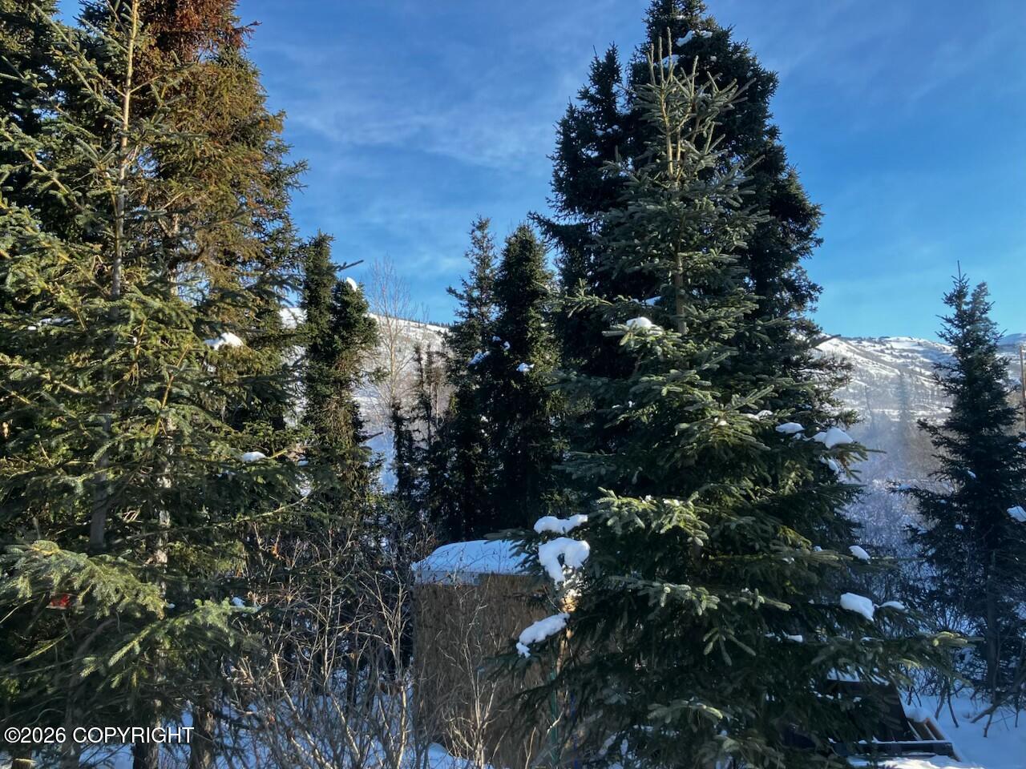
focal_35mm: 28
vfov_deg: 49.7
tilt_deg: +8.4
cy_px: 384
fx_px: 830
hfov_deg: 63.4
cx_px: 513
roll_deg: -0.2
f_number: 1.8
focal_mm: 3.99
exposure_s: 1/578
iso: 32
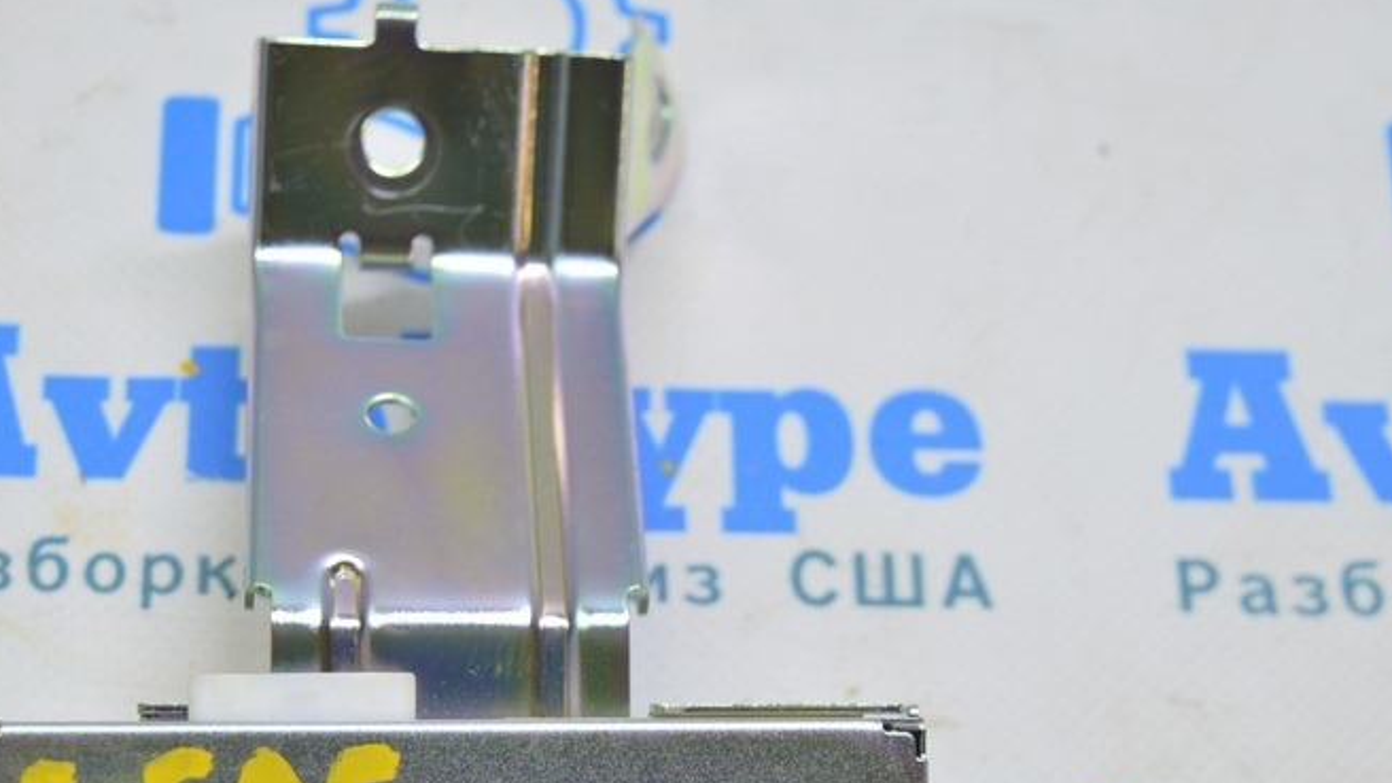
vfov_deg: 12.3
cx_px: 427
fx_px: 3617
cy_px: 640
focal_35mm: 98
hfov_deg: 21.7
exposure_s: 1/25
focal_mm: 40
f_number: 5.6
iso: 400
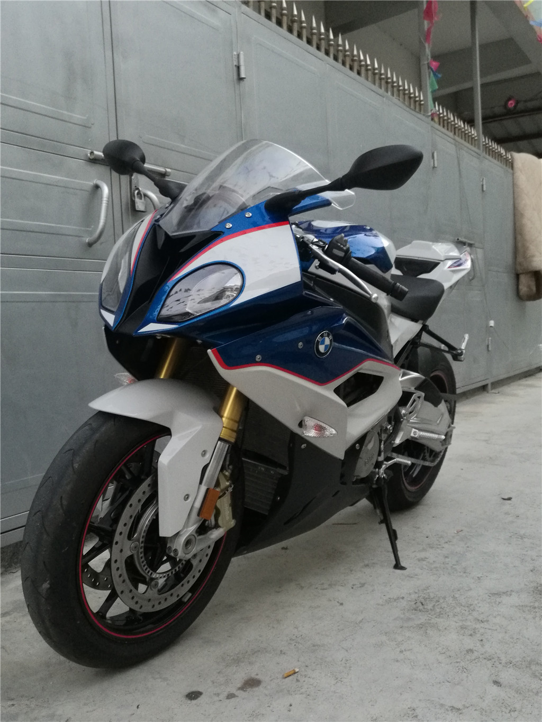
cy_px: 361
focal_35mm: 35
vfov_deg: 52.6
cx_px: 271
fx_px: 731
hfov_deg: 40.7
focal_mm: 4.04
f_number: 2
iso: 320
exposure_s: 1/33.3
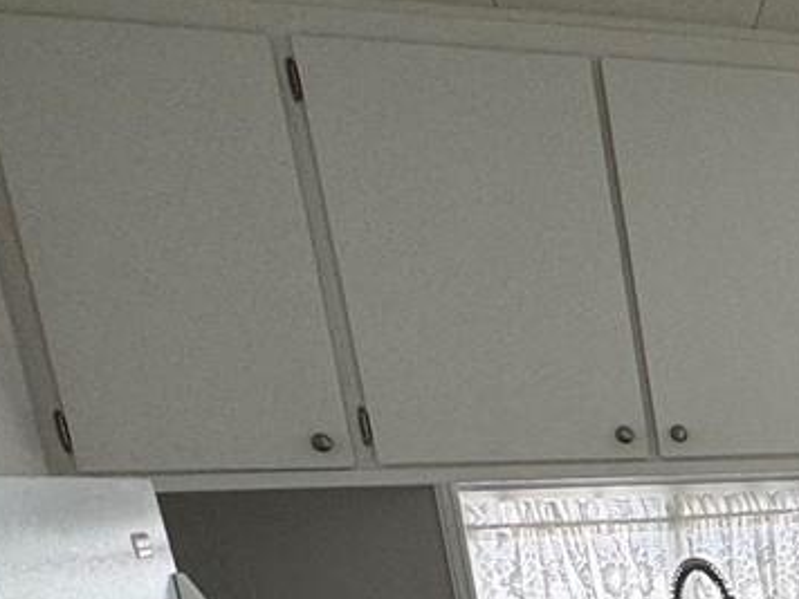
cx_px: 1333
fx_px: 1454
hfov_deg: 22.3
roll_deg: +0.0
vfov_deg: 20.4
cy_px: 868
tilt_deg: -18.4
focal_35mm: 63
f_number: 2.2
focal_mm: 2.22
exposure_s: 1/99
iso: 100
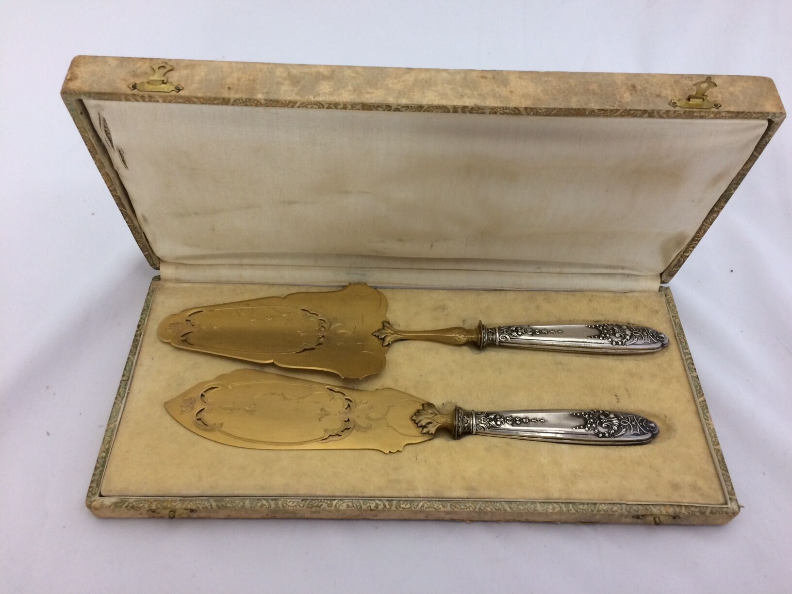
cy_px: 297
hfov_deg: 61.7
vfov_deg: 48.2
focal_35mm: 29
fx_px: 664
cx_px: 396
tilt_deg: -51.7
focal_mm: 4.15
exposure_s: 1/33
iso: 125
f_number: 2.2
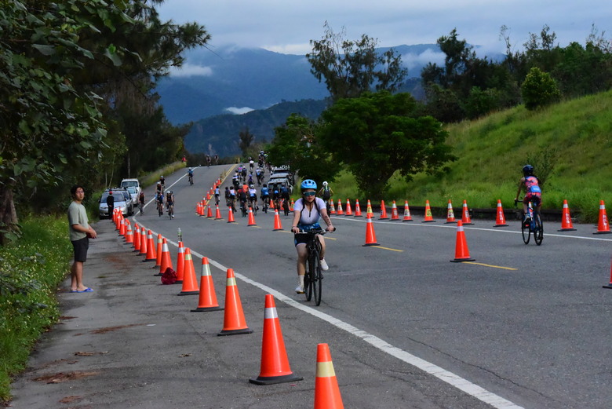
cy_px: 204
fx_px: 1871
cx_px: 306
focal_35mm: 110
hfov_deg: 18.6
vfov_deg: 12.5
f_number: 16
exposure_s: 1/3200
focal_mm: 110
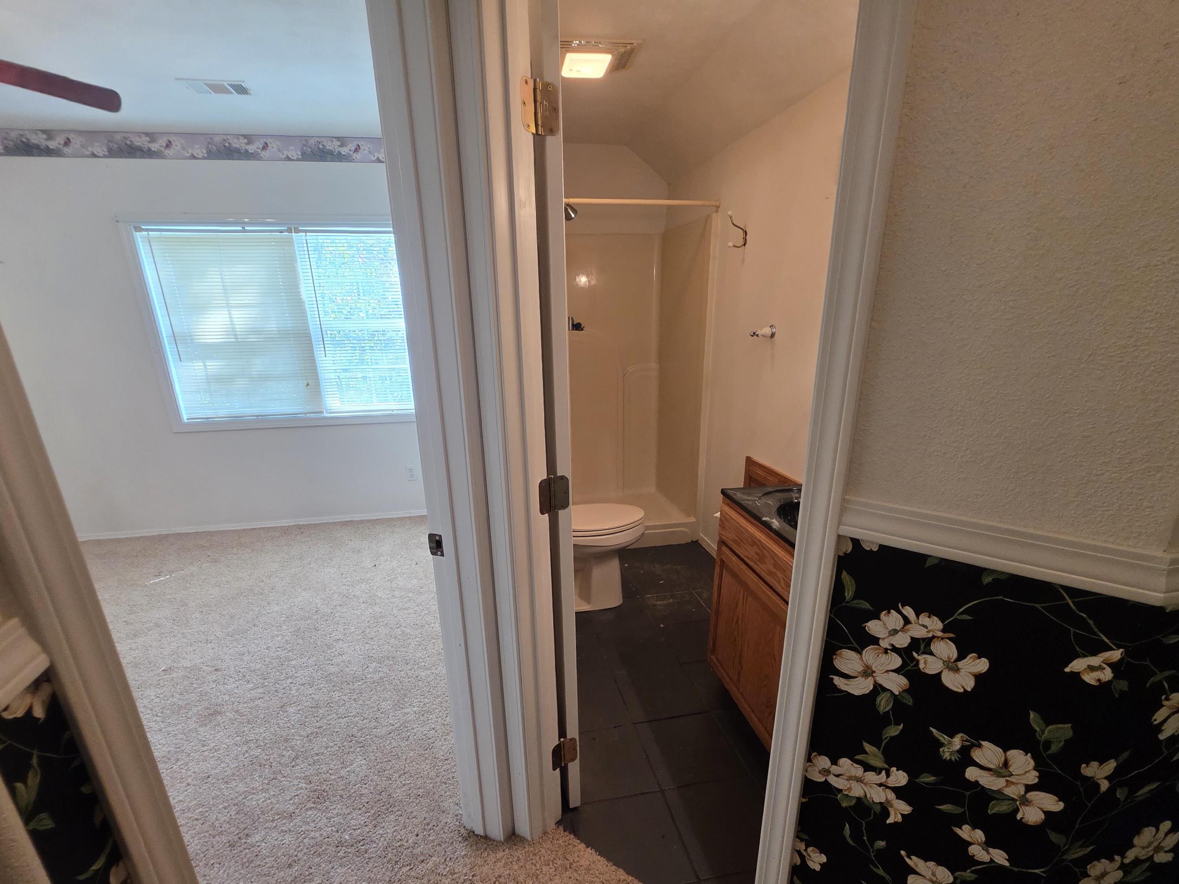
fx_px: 511
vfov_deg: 81.2
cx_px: 566
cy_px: 508
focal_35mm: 15
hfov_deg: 98.1
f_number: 1.9
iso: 250
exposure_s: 1/120
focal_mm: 2.2
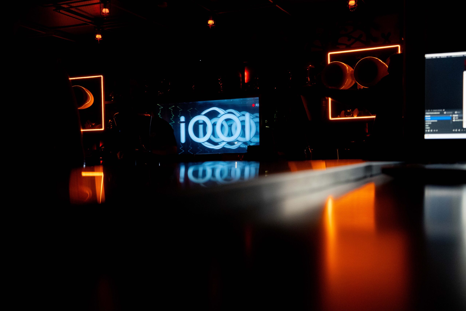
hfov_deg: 49.6
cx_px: 233
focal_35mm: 39
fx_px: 505
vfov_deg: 34.2
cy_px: 156
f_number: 4
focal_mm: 39
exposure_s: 1/60
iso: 6400
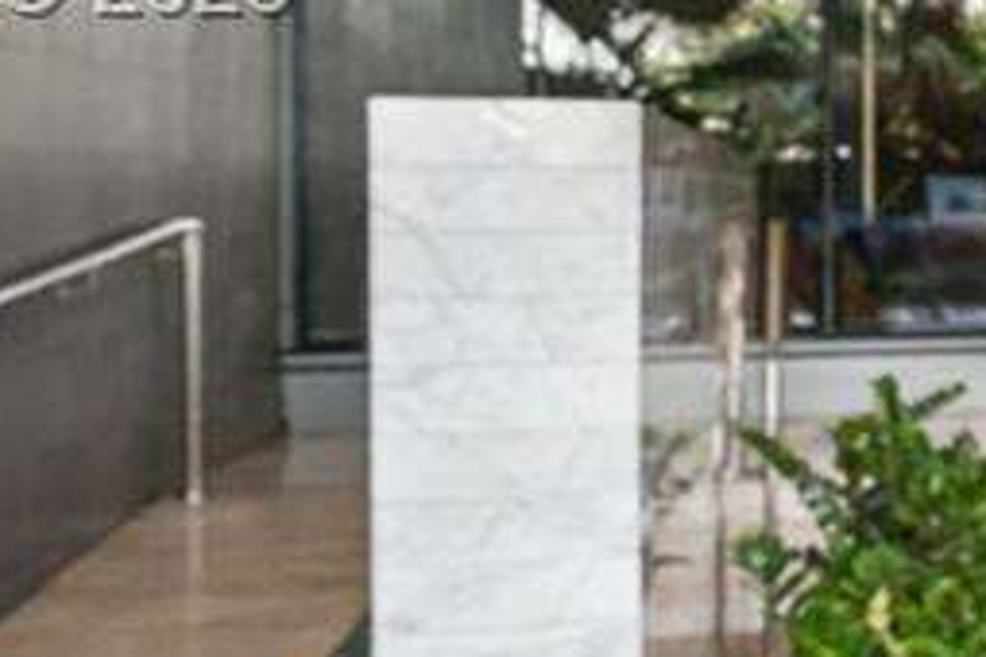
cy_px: -12
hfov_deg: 15.5
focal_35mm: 92
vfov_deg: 14.5
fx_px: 2531
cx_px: 2181
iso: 320
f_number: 10
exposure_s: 1/10
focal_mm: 14.7
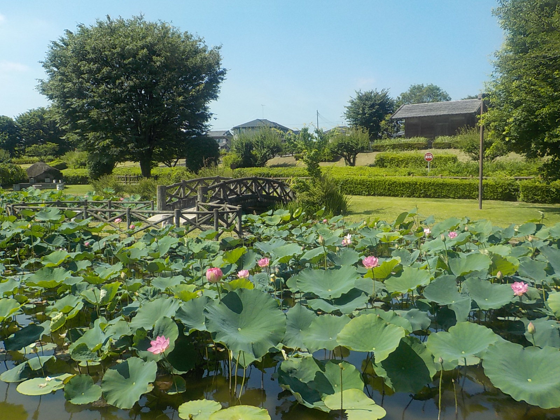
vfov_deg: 46.8
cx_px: 280
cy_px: 210
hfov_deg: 60.0
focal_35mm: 30
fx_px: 485
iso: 125
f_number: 3.3
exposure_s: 1/1250
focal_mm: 4.1
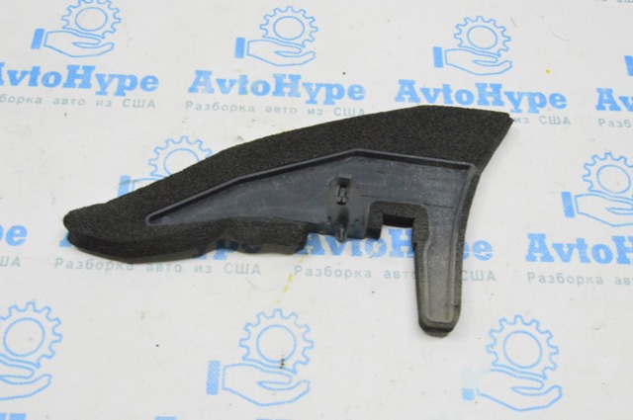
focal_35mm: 39
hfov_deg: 49.6
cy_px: 210
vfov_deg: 34.1
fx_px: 685
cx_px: 316
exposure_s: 1/20
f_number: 20
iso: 6400
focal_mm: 26
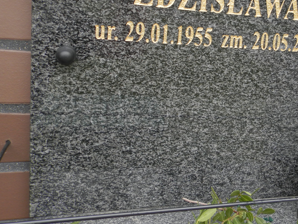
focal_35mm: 42
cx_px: 230
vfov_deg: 34.0
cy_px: 74
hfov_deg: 43.1
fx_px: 362
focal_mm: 4.5
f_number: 3.1
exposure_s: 1/160
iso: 80
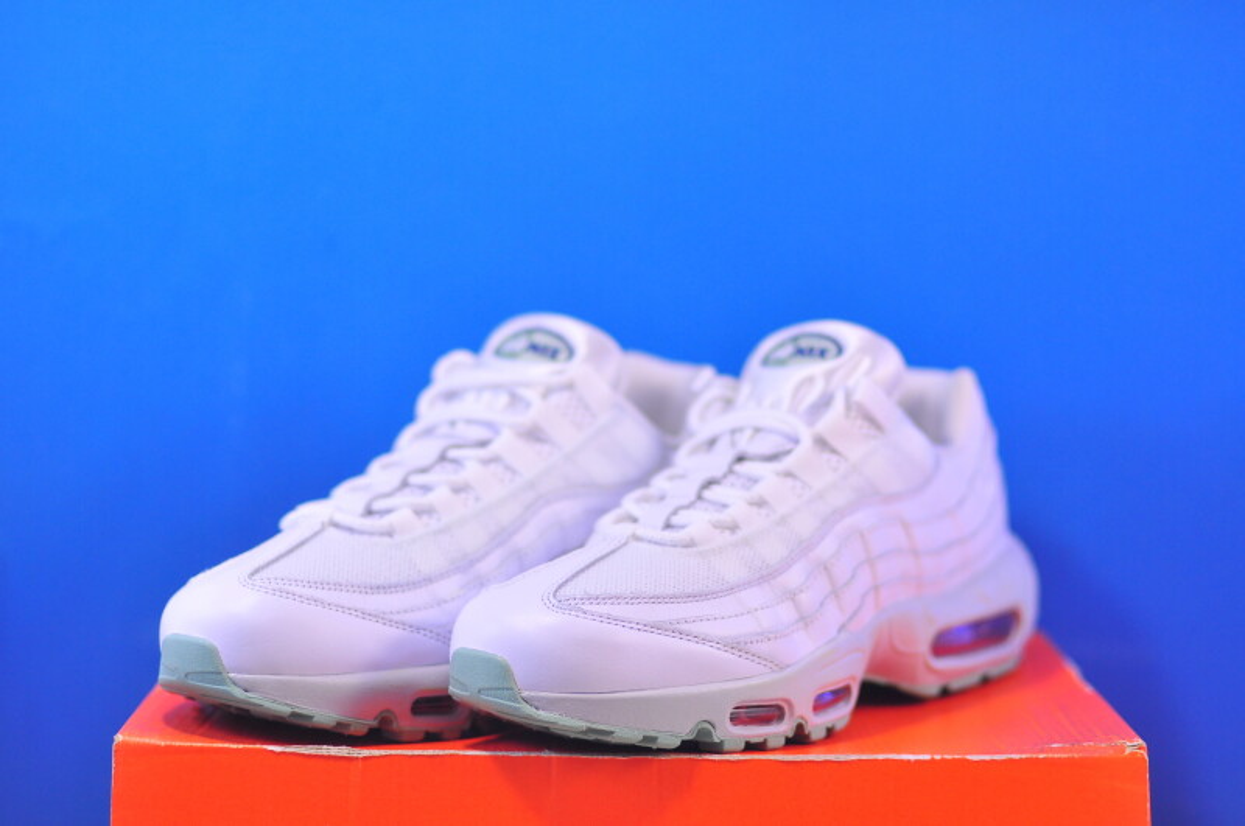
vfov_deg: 18.1
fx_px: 2590
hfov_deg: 27.0
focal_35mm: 75
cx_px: 622
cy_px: 413
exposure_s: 1/320
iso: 250
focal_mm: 50
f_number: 2.2
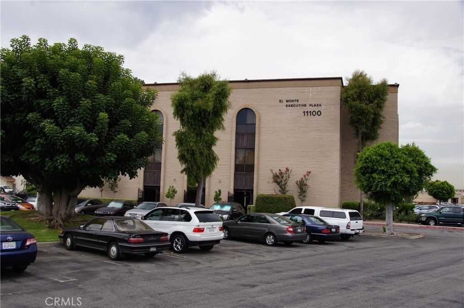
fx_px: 425
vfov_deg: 39.9
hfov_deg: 57.3
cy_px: 154
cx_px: 232
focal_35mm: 33
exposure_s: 1/60
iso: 100
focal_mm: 22
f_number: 11
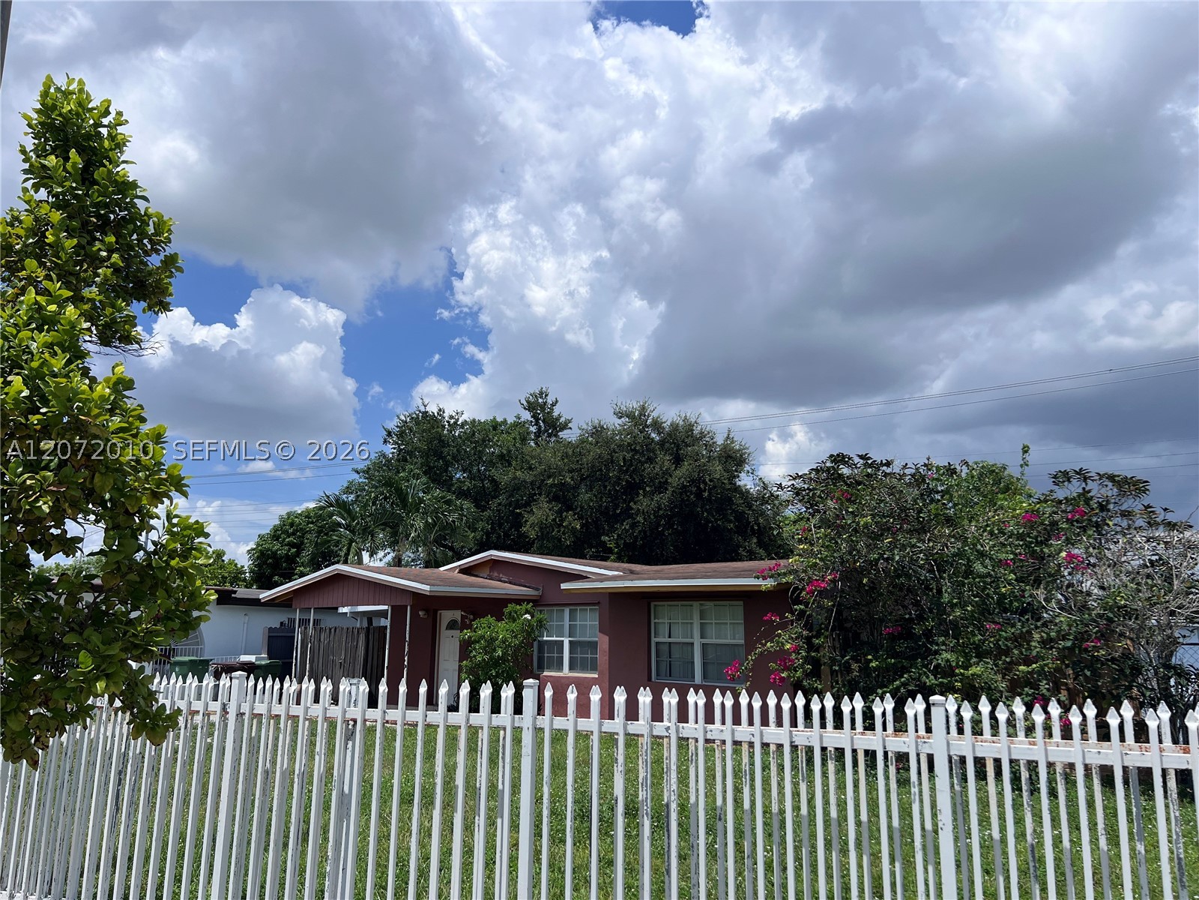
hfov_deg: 67.3
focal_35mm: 26
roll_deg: -0.5
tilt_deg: +11.1
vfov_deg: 53.1
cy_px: 450
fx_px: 901
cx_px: 600
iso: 50
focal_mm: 5.7
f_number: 1.5
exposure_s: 1/8696
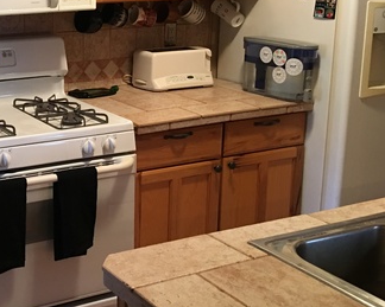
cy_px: 91
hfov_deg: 31.3
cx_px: 7
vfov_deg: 26.9
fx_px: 638
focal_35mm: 56
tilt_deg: -9.2
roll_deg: +0.2
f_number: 2.2
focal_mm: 4.15
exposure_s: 1/15
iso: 100
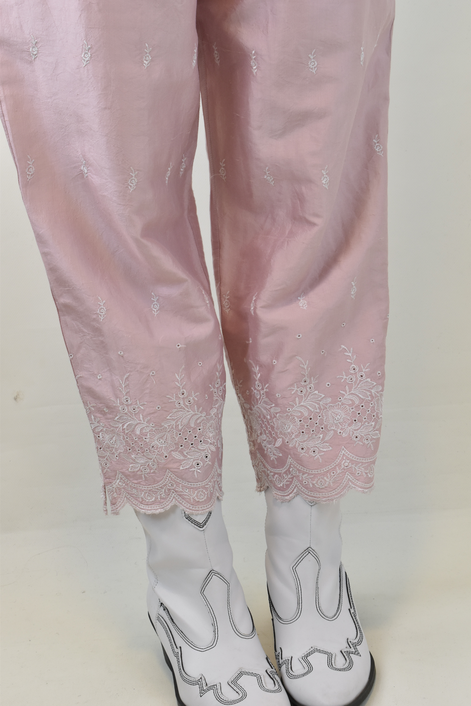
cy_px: 353
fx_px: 1354
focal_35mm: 69
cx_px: 236
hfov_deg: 19.7
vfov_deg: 29.2
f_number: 11
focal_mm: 46
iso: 1000
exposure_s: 1/50
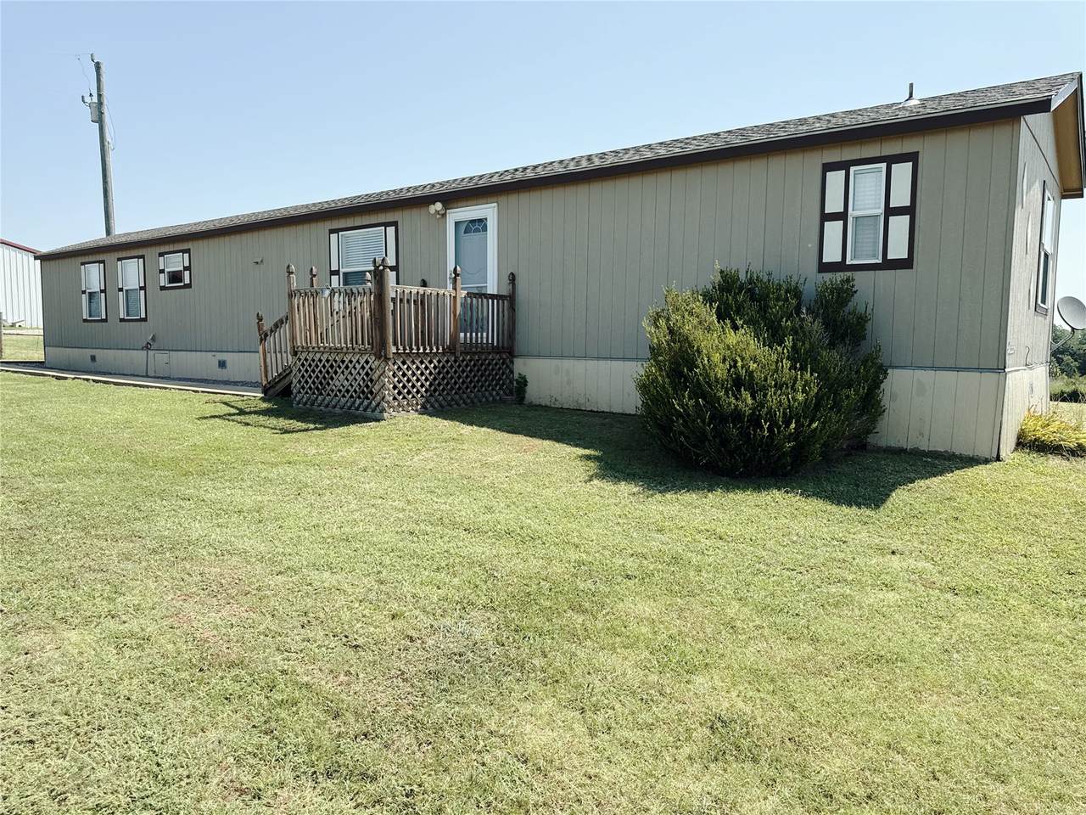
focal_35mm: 24
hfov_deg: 71.6
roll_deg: -1.0
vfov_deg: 56.8
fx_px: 753
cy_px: 408
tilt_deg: -3.3
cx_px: 543
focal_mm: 6.76
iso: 80
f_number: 1.78
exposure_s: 1/3425
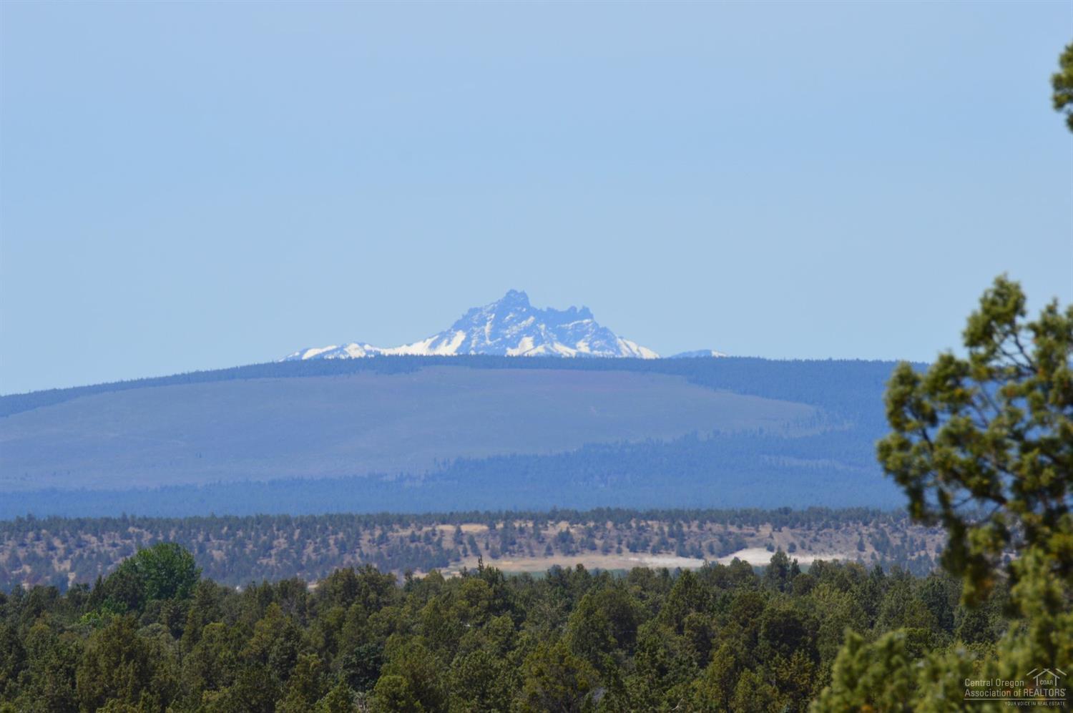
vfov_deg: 4.6
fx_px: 8933
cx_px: 536
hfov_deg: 6.9
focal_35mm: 300
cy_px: 356
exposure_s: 1/500
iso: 280
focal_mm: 200
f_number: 11
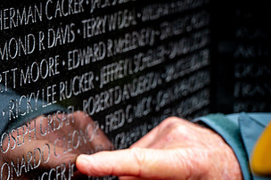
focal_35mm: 147
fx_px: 1105
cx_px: 37
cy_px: 128
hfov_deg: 13.9
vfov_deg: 9.3
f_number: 8
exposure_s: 1/640
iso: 900
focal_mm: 77
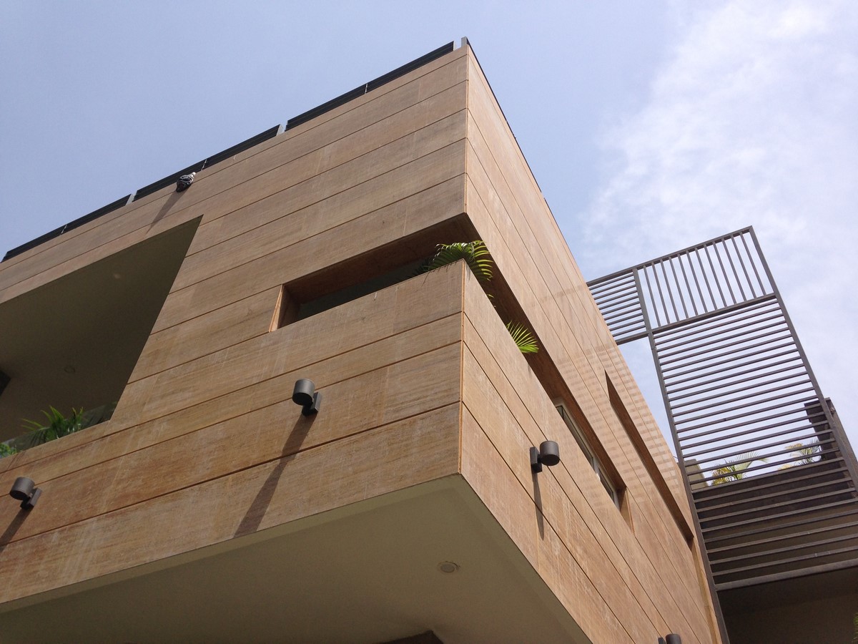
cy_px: 322
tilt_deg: +46.7
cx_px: 429
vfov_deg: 42.9
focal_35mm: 33
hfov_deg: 55.4
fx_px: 818
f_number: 2.4
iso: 50
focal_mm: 4.12
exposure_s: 1/1695
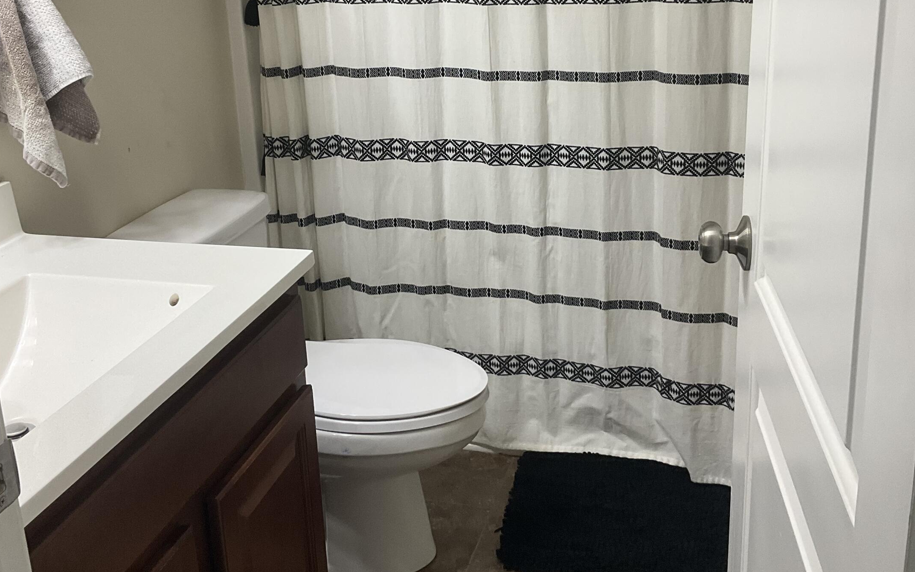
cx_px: 450
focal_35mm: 43
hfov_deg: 46.2
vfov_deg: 29.6
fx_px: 1072
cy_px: 190
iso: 64
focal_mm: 3
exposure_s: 1/60
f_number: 1.8
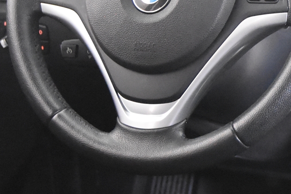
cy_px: 78
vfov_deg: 11.4
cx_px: 281
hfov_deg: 16.7
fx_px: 970
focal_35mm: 120
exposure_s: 1/40
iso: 9000
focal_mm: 26
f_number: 3.2
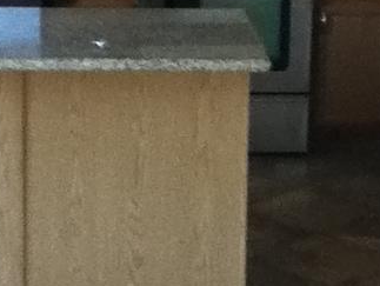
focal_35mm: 95
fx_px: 1044
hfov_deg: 20.6
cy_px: 55
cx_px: 208
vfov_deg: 15.5
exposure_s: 1/30
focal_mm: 3.85
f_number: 2.4
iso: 320
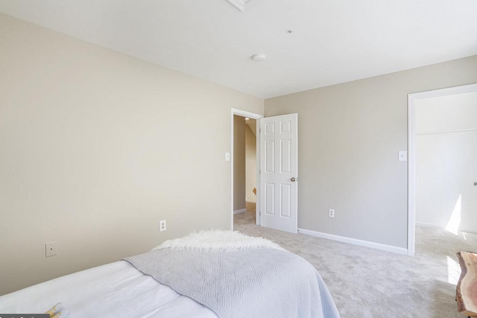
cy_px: 163
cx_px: 248
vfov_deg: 70.4
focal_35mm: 17
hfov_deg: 93.2
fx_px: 225
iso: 1250
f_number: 8
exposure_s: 1/200
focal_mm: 16
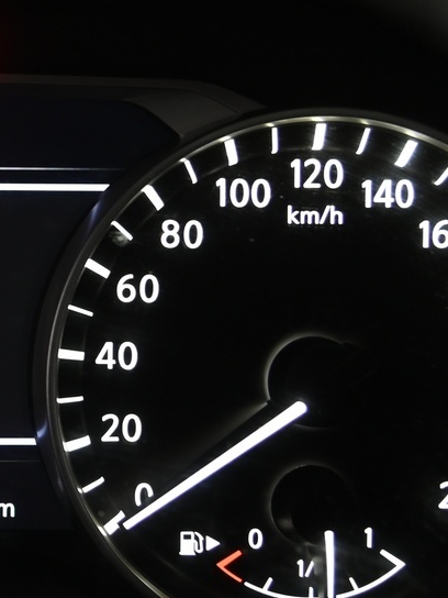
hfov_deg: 12.9
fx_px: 1881
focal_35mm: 109
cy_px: 247
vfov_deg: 18.0
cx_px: -221
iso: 1000
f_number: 4
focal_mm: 38
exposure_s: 1/30
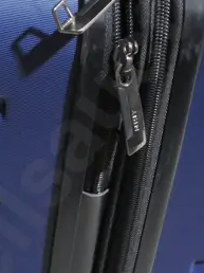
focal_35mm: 143
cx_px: 112
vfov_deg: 13.8
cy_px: 93
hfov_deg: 10.4
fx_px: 1126
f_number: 10
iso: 3200
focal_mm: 18
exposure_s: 1/30
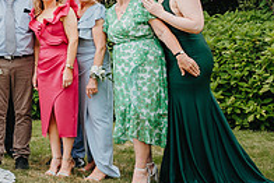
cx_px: -144
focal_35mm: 80
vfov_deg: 16.9
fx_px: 609
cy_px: 26
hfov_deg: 21.2
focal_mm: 24
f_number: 2.8
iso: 200
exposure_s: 1/640
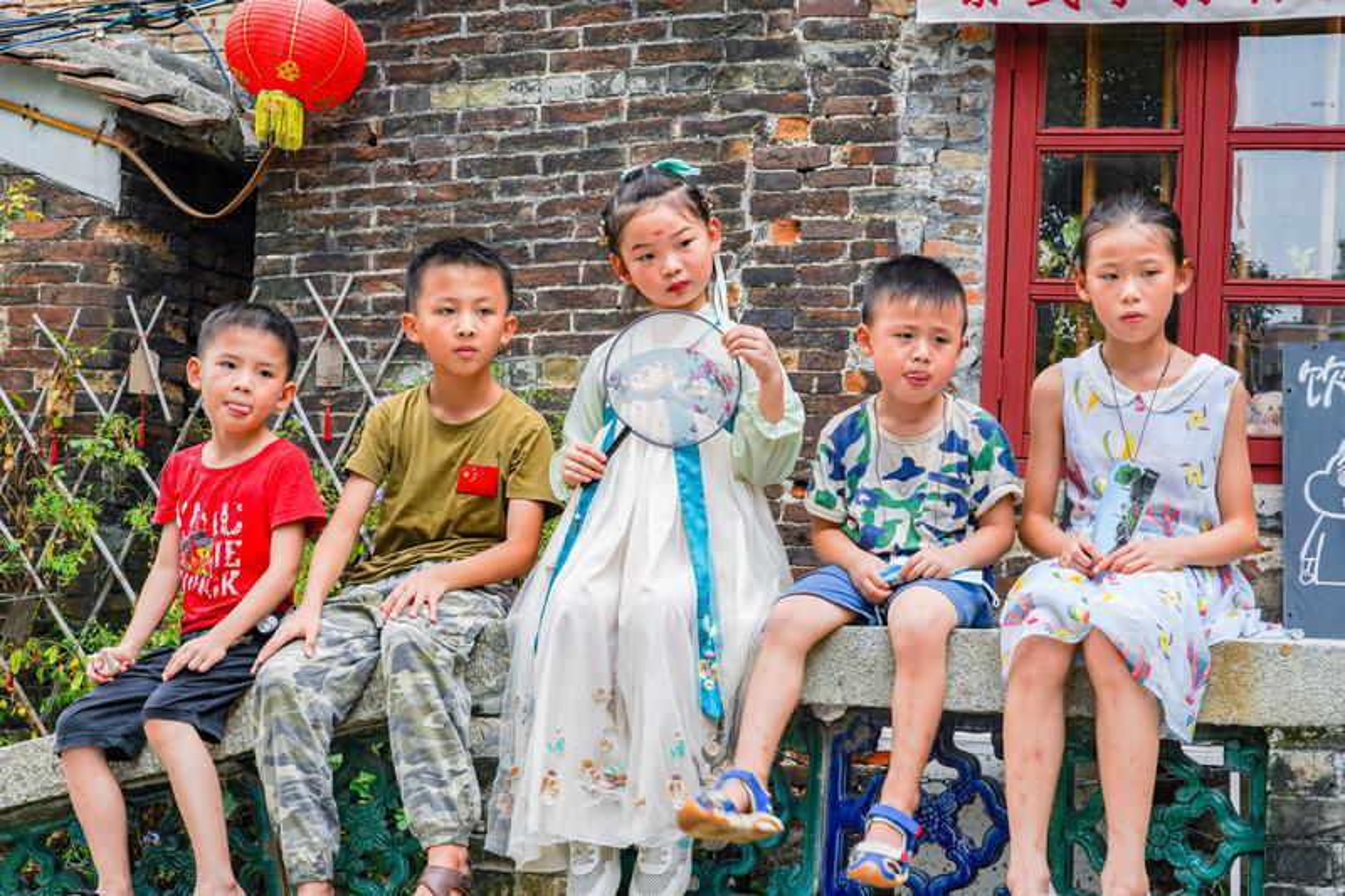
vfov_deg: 23.0
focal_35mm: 59
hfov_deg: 33.9
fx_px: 2204
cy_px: 448
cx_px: 672
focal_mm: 59
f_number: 16
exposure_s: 1/80
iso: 200
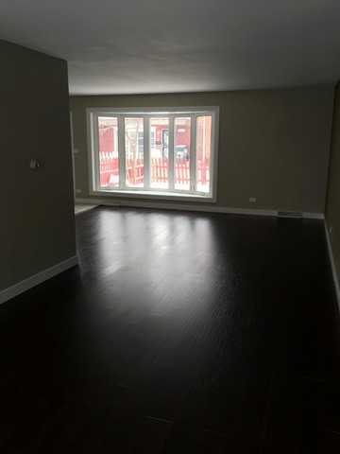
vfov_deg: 61.7
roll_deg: -0.2
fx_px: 380
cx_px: 170
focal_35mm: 29
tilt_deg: -10.9
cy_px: 227
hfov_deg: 48.2
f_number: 2.2
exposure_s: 1/40
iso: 40
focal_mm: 4.15
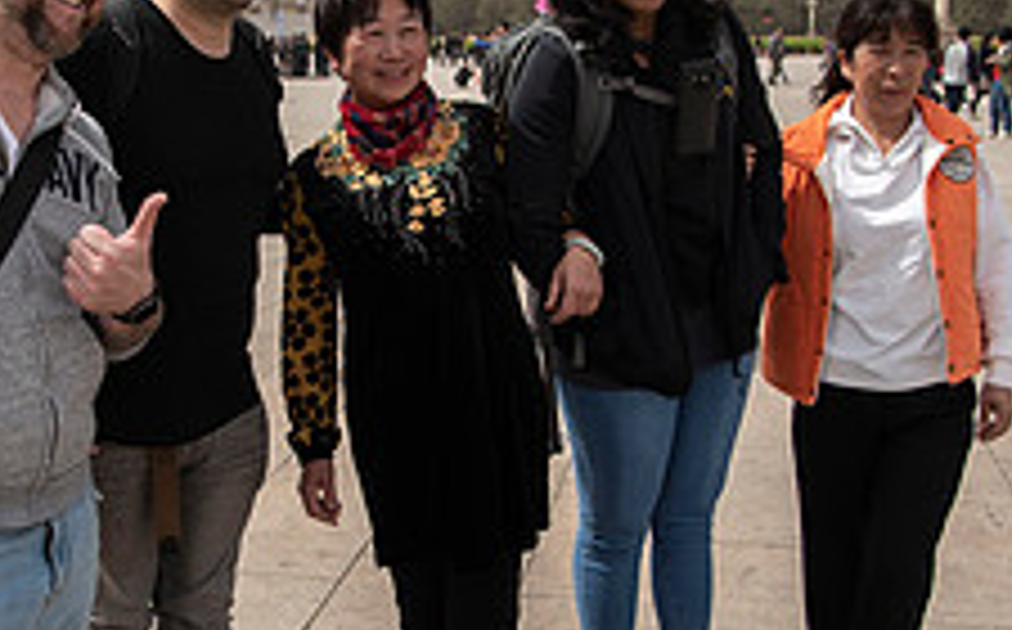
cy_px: 279
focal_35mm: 49
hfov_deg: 40.8
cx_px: 373
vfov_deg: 26.2
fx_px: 1350
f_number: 4
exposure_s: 1/1250
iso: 100
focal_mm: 24
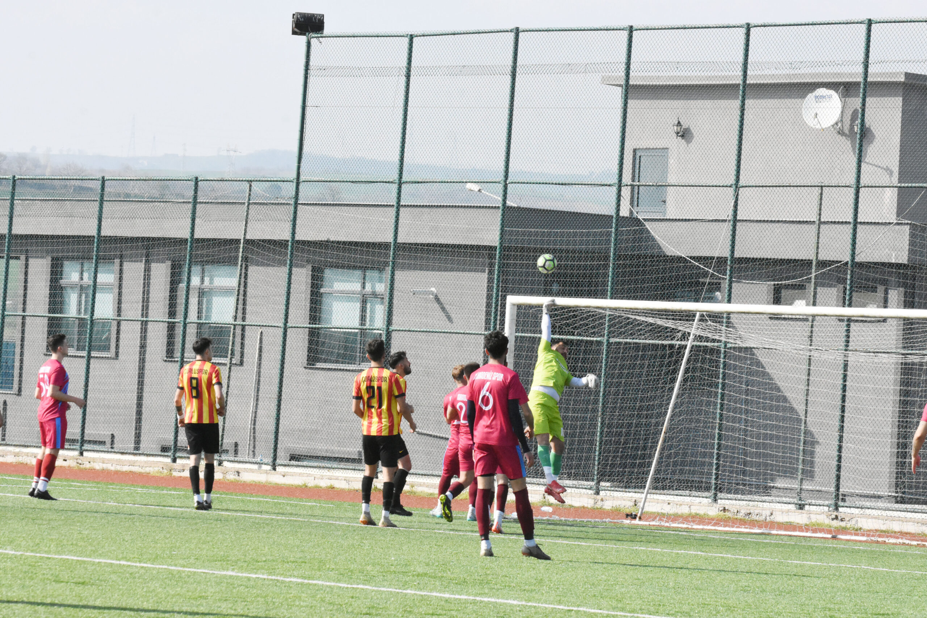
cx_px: 464
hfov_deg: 11.8
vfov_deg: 7.9
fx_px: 4480
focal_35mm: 174
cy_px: 309
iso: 4000
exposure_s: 1/4000
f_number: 13
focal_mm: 116
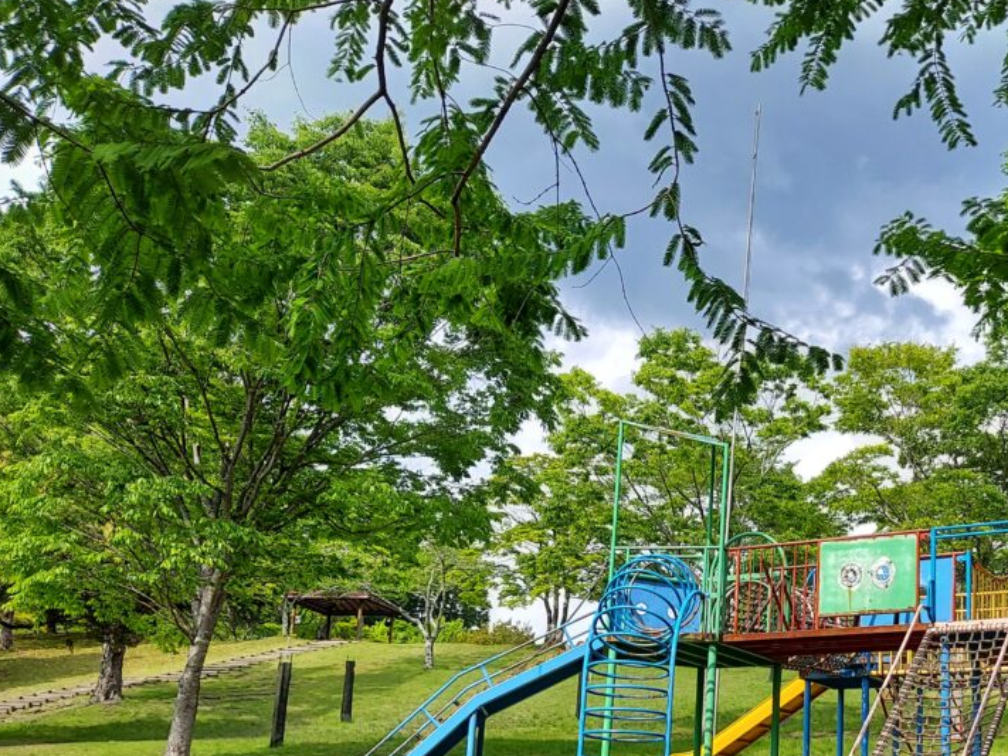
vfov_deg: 31.6
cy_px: 572
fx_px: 1310
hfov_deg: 40.6
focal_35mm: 45
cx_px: 780
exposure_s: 1/759
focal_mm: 4.6
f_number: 2
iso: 50
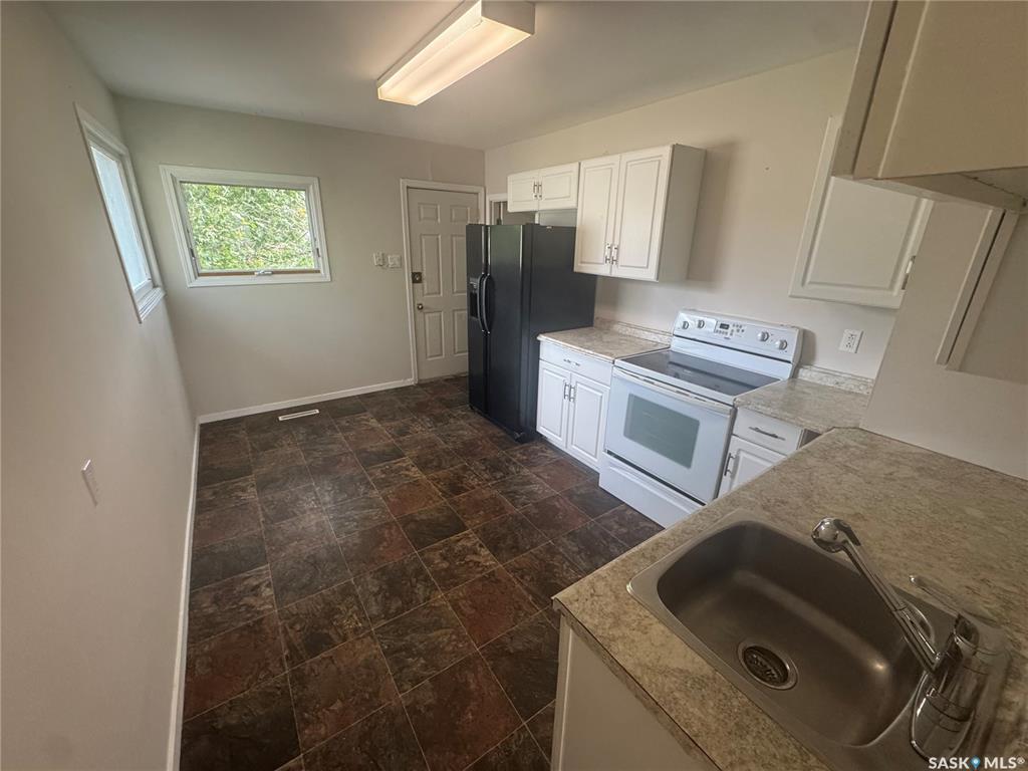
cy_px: 386
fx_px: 416
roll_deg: -0.3
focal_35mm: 14
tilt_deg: -19.2
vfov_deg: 85.7
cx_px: 514
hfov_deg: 102.1
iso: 320
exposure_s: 1/120
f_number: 2.2
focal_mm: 2.22
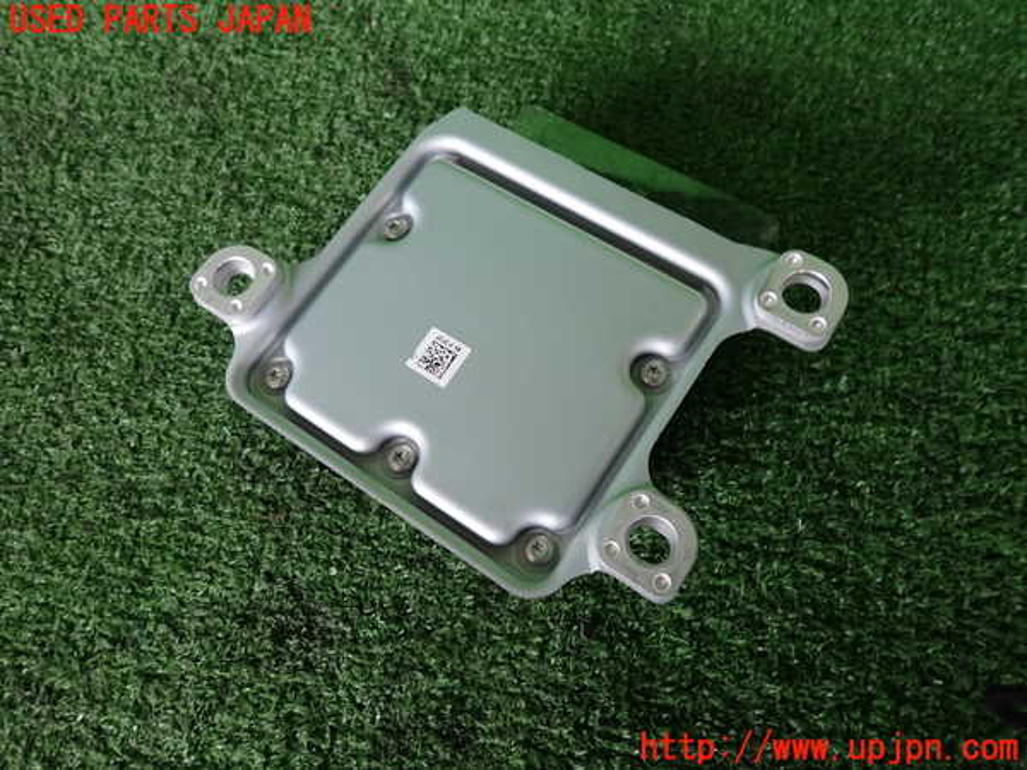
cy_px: 385
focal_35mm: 25
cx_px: 514
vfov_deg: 54.9
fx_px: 742
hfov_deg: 69.4
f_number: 2
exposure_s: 1/50
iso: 200
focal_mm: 4.5
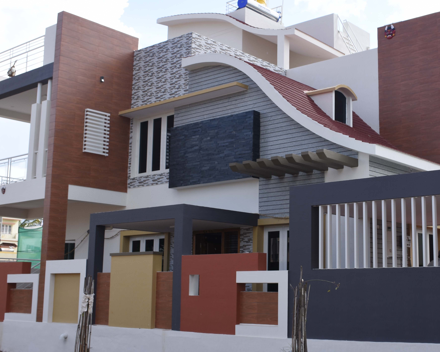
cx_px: 299
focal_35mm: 53
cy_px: 169
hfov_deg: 35.0
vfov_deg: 28.6
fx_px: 690
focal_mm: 22
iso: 125
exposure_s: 1/160
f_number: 9
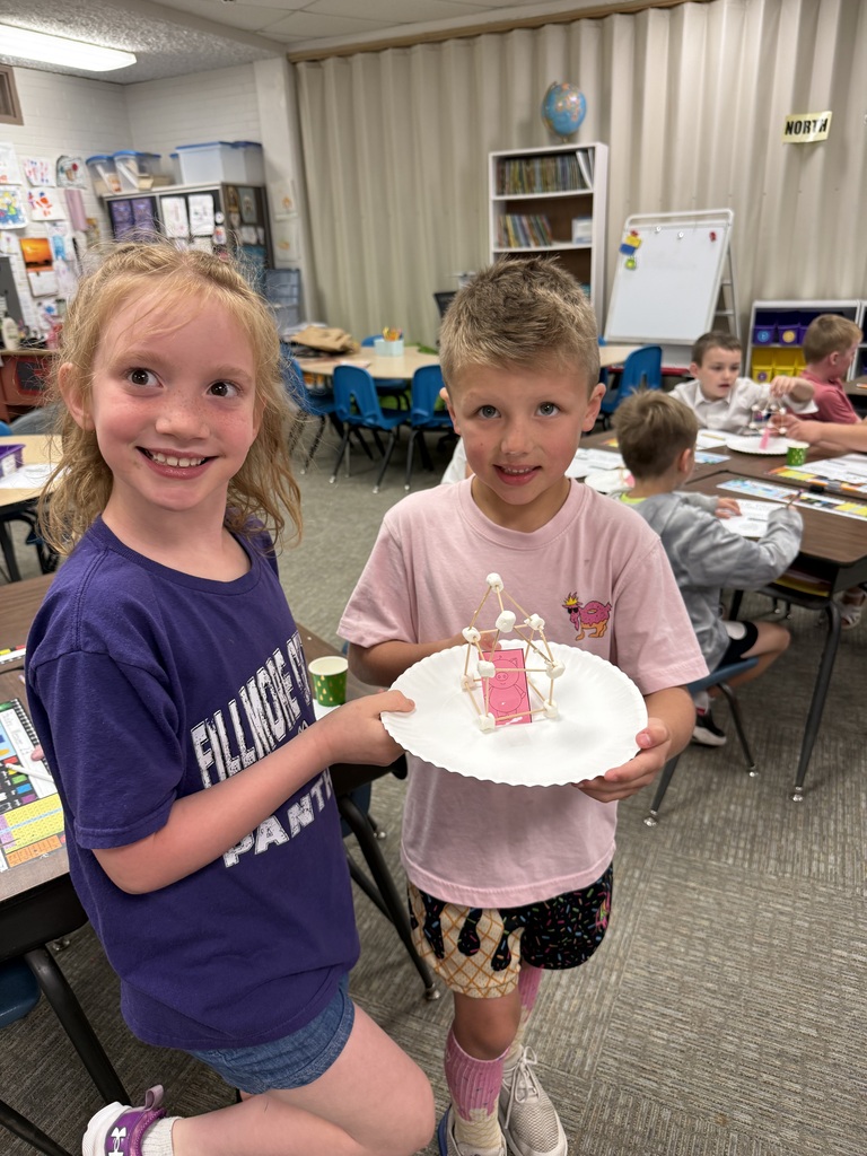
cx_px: 434
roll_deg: +3.2
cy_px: 578
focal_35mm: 24
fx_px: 801
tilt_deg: -22.7
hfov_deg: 56.8
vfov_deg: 71.6
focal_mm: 6.76
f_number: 1.78
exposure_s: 1/120
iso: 125
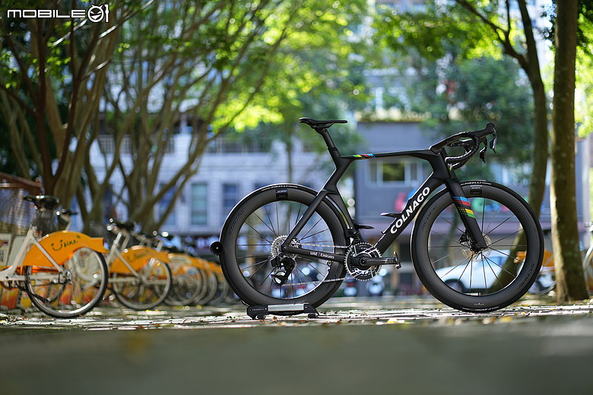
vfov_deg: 16.1
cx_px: 296
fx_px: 1400
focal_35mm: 85
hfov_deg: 23.9
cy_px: 198
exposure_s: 1/200
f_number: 1.8
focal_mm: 85
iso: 100
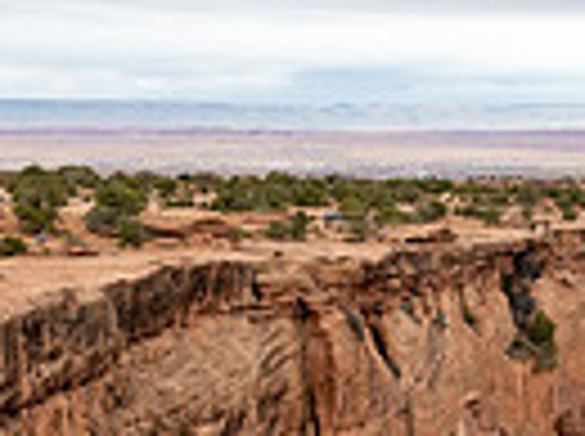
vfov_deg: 12.7
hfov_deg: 16.9
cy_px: 193
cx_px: 432
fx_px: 1957
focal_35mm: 116
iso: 400
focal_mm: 26.5
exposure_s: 1/1250
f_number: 4
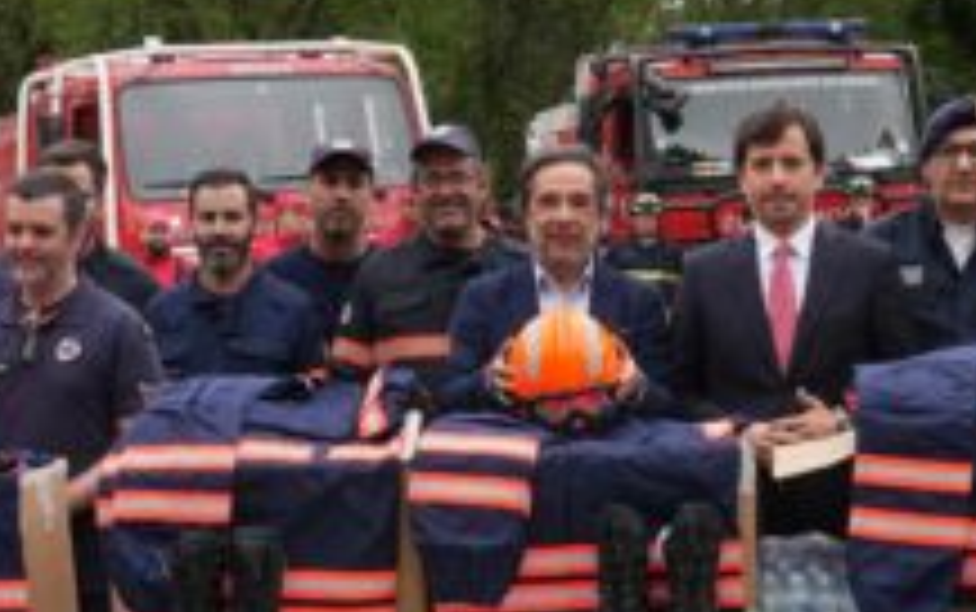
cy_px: 351
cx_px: 627
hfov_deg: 27.3
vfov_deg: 17.4
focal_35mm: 75
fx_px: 1996
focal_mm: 26
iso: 2000
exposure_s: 1/320
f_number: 10
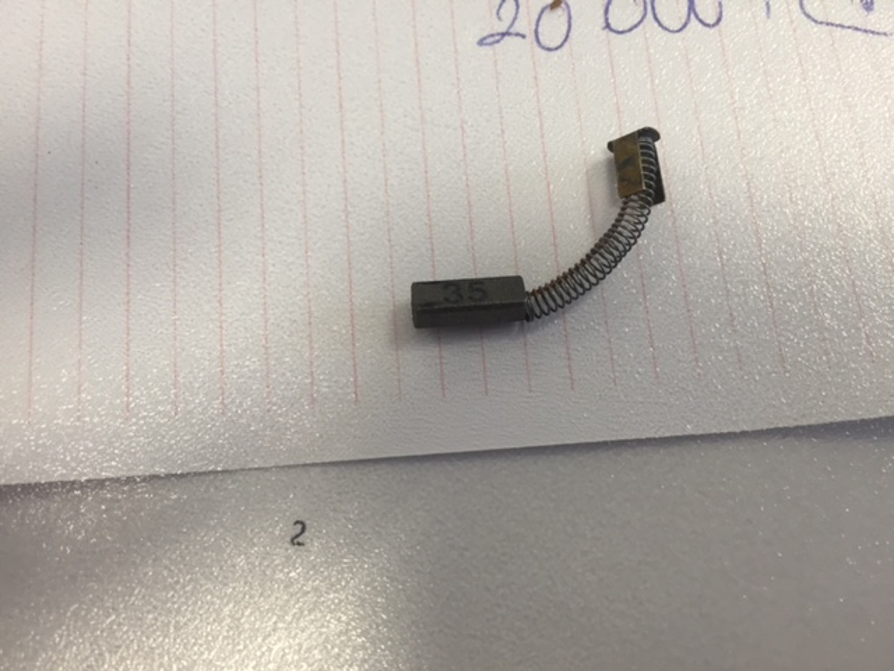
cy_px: 336
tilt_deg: -74.5
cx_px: 447
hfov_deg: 61.7
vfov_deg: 48.2
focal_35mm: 29
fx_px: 749
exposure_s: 1/33
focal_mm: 4.15
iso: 50
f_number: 2.2
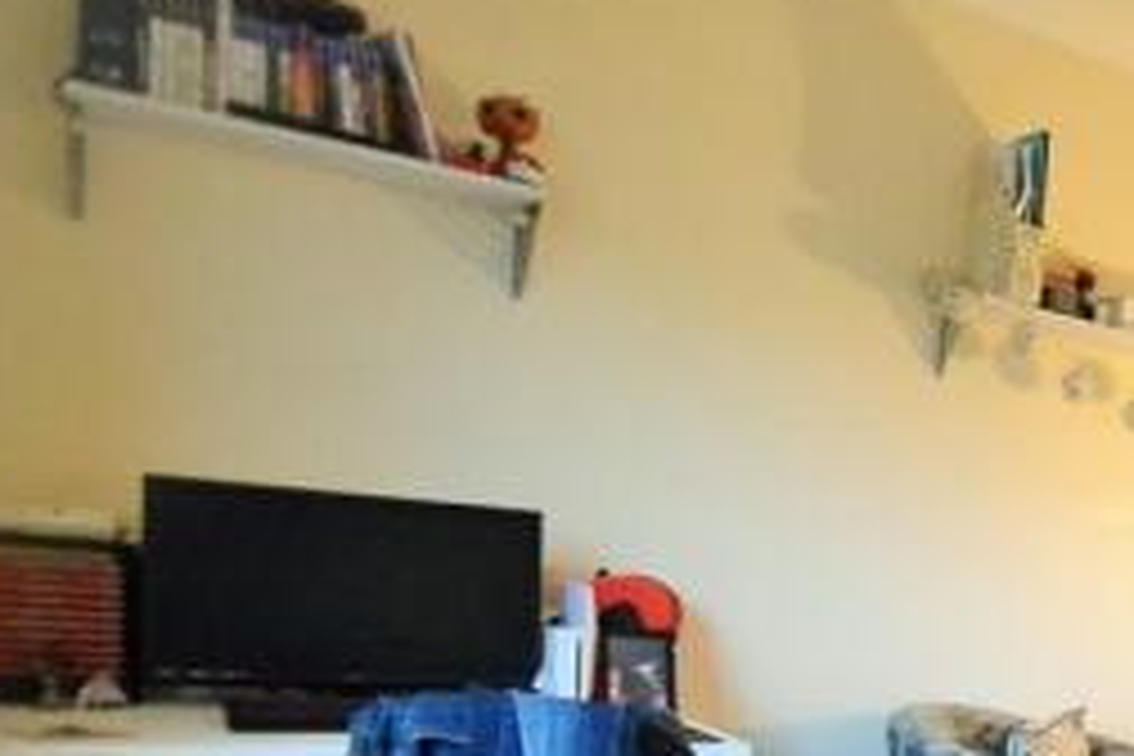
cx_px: 1348
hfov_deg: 37.8
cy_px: 664
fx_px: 1228
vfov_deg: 32.7
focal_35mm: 39
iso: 3200
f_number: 3.5
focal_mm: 10
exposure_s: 1/40
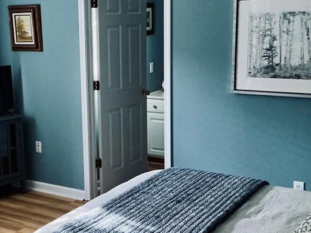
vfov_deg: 26.6
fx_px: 494
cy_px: 111
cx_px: 98
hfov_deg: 34.5
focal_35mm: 55
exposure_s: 1/40
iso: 250
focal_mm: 3
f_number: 1.8
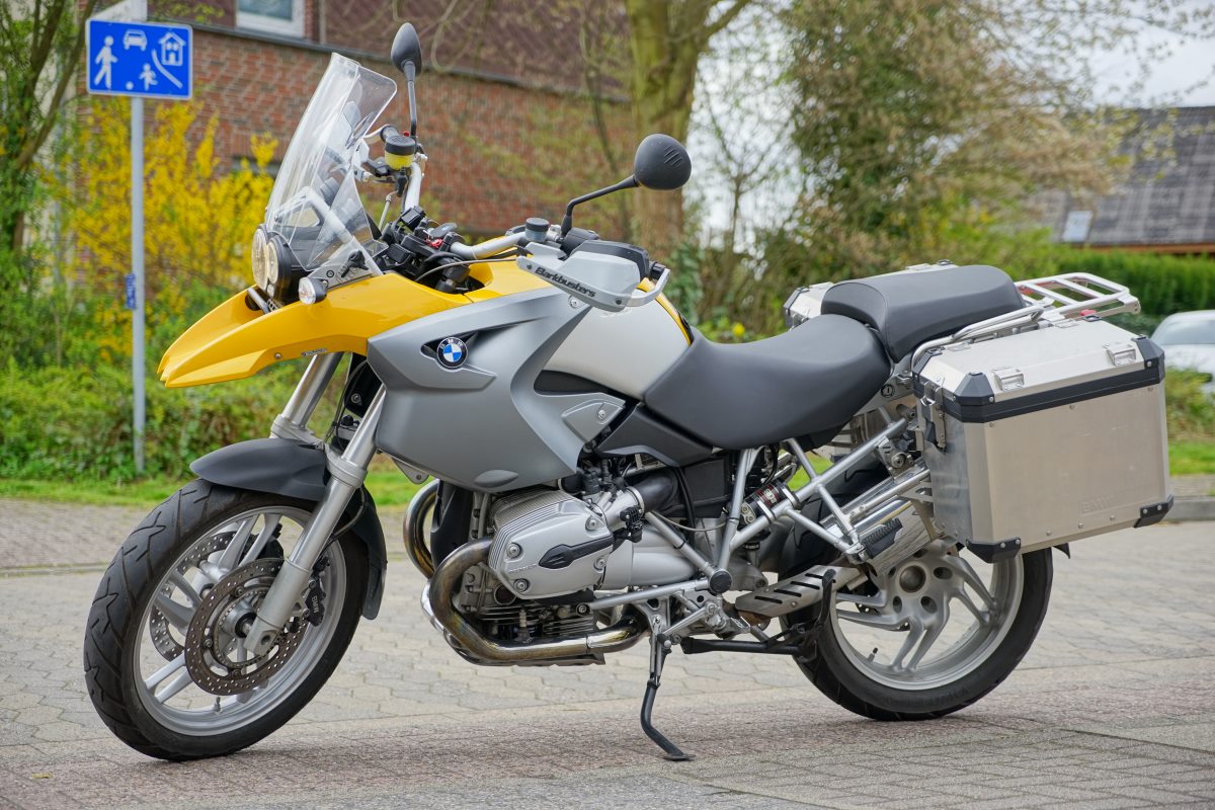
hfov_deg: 28.8
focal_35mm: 70
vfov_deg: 19.5
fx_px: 2362
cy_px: 405
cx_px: 608
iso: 100
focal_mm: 70
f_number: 4
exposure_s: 1/200
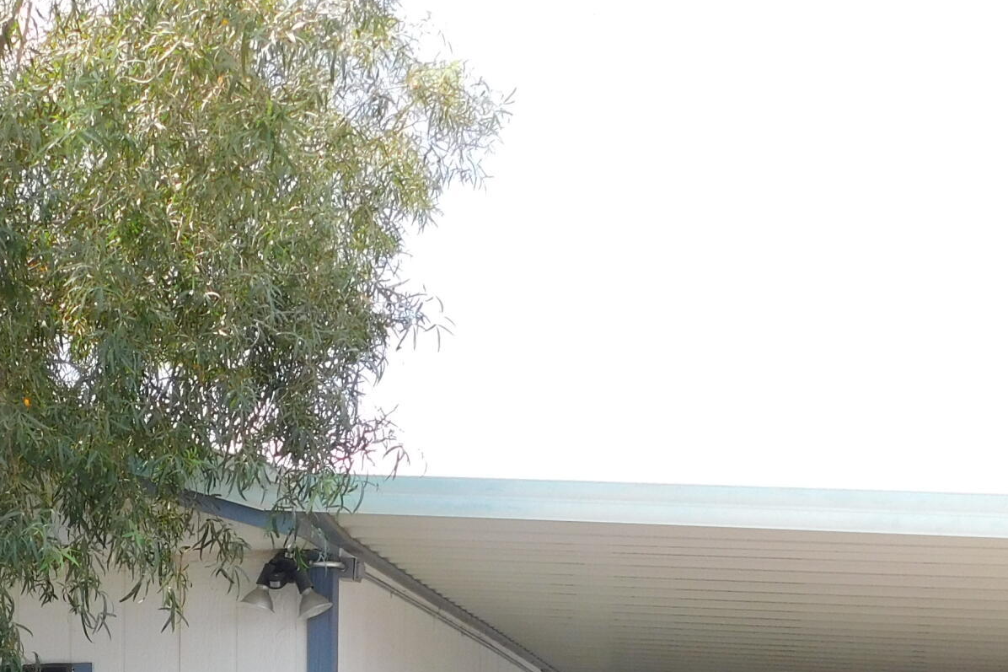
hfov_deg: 31.4
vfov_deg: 21.4
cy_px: 748
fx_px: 1680
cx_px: 51
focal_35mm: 60
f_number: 3
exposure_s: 1/500
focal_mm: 4
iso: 125
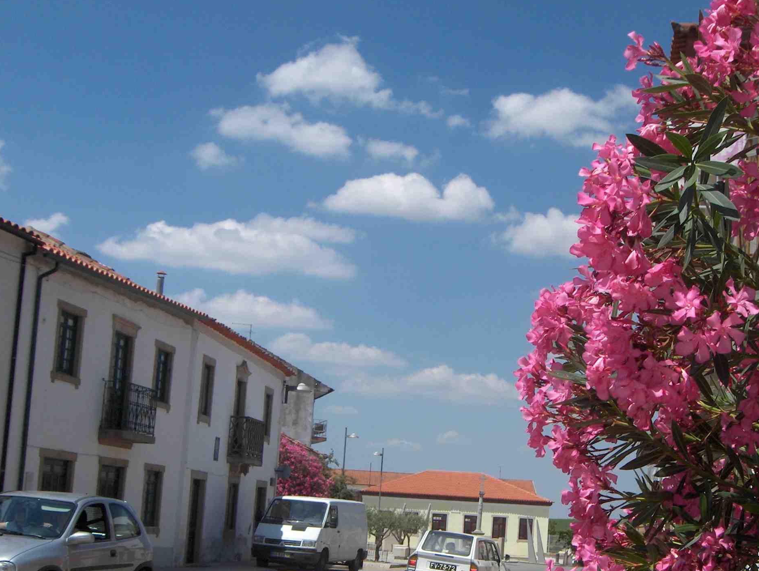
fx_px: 1186
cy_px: 386
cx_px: 497
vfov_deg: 26.9
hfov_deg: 35.2
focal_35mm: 54
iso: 100
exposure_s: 1/1250
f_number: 4.8
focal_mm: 8
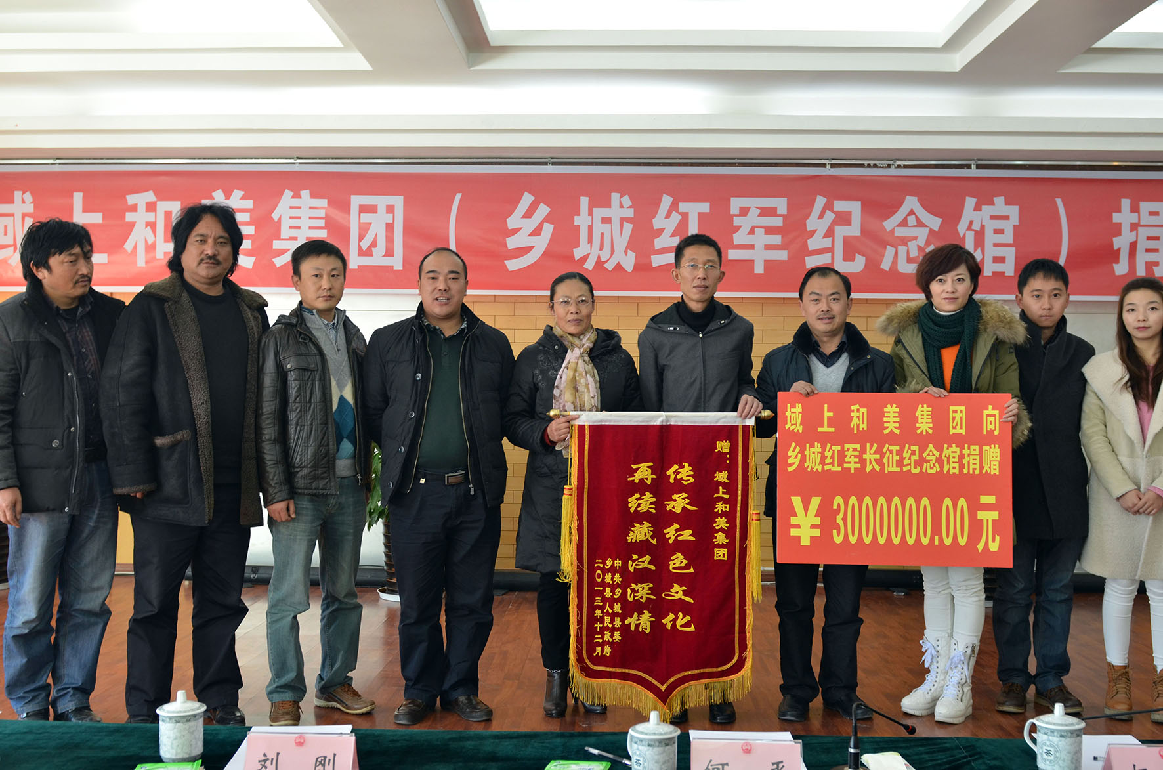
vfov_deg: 36.7
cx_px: 582
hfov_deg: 53.2
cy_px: 385
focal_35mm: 36
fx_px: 1160
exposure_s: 1/60
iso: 400
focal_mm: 24
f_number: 4
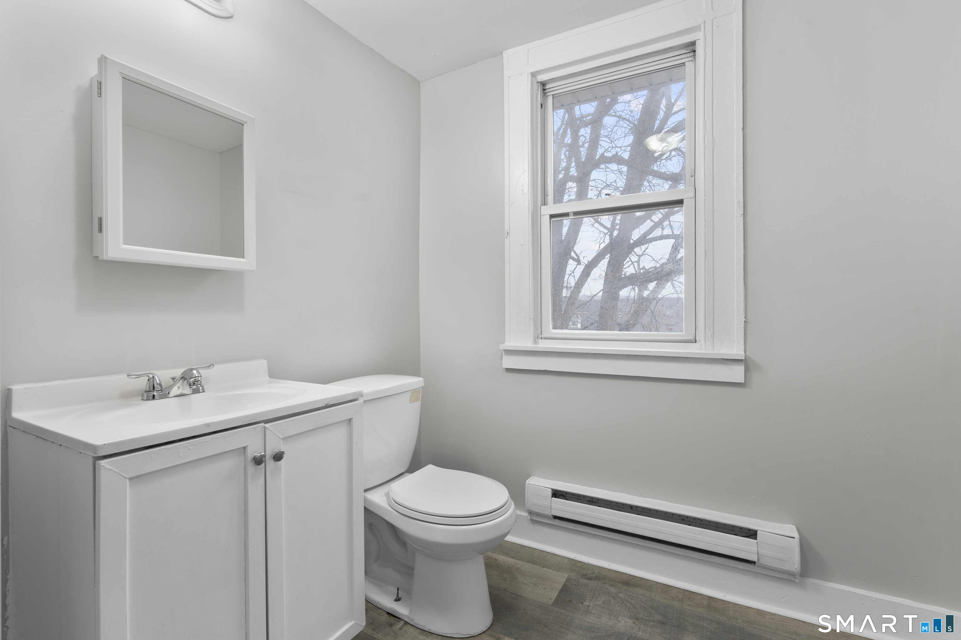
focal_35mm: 16
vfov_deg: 73.7
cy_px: 320
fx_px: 427
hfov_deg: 96.7
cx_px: 480
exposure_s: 1/4
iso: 250
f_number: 9
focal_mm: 16
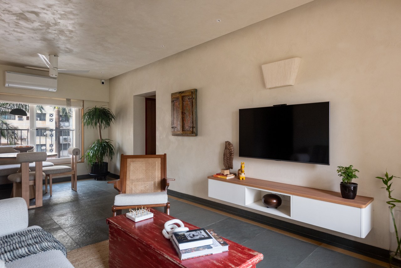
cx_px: 200
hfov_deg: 78.6
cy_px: 134
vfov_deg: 57.3
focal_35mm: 22
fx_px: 245
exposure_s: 1/60
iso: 800
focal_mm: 22
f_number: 8
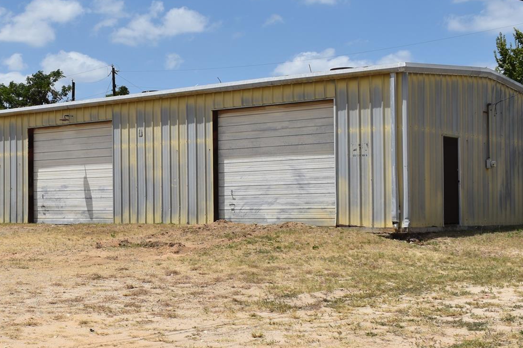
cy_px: 196
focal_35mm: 67
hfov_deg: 29.5
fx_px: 973
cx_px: 116
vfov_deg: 20.3
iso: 100
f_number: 9
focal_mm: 24
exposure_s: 1/320
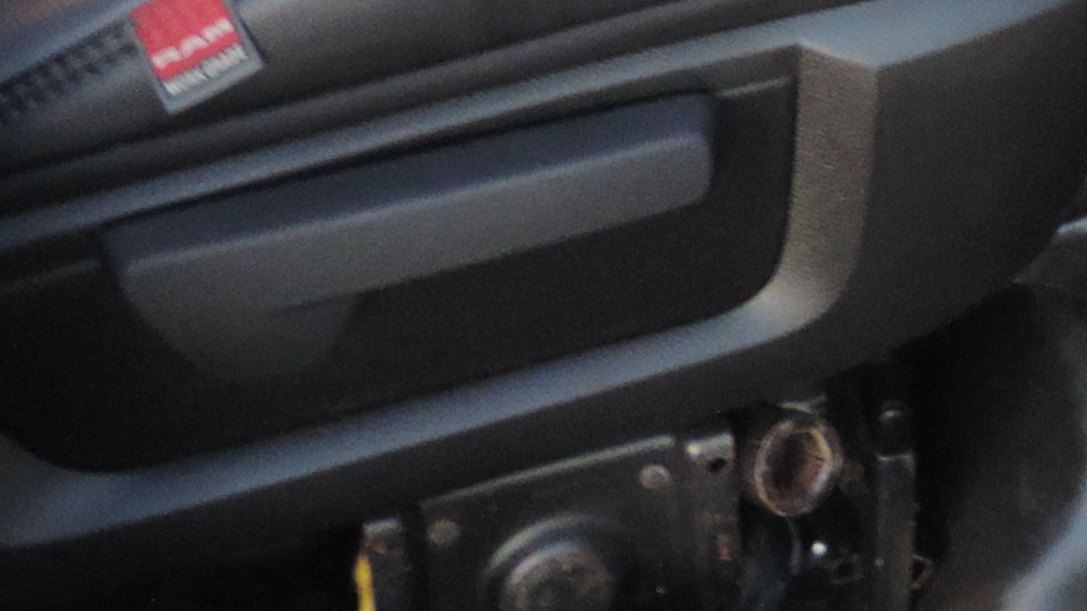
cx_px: 1355
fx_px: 2565
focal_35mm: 89
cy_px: -677
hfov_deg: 21.9
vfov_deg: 11.9
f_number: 3
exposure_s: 1/8
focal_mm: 4.3
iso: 560
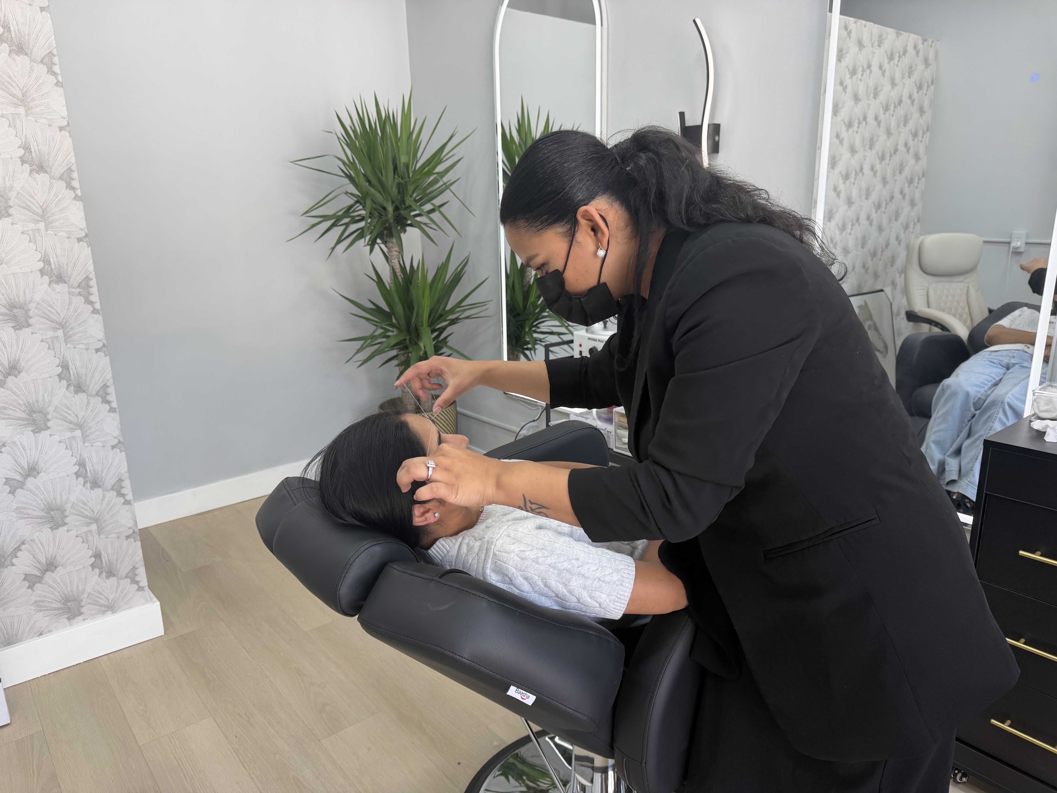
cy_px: 396
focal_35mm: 24
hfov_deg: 71.6
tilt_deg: -14.8
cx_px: 528
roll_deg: +1.6
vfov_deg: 56.8
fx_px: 733
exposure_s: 1/120
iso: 100
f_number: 1.78
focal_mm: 6.76
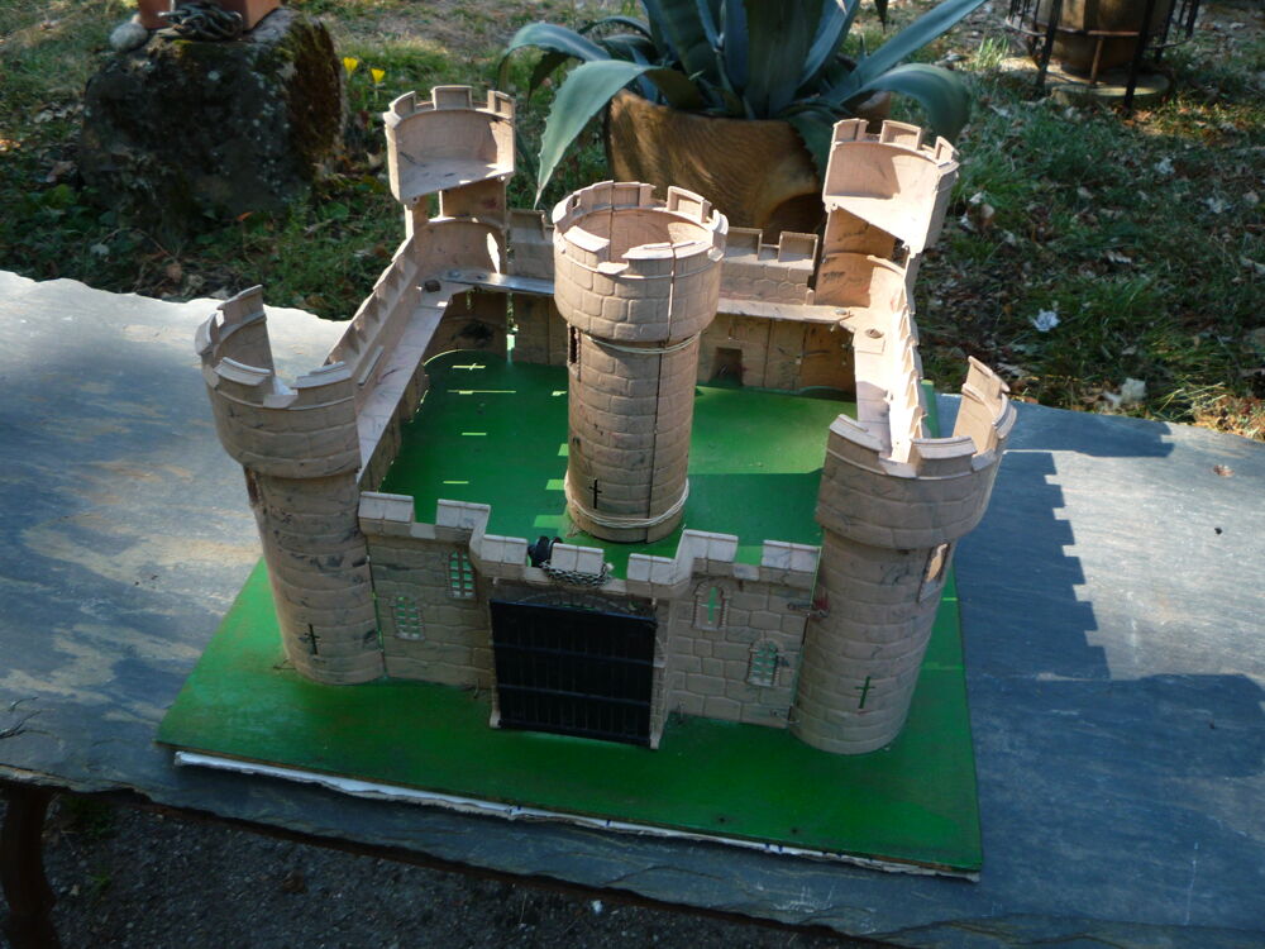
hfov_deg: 60.0
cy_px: 474
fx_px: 1096
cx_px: 632
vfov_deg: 46.8
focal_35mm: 30
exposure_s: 1/80
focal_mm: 5.2
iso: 100
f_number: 3.3
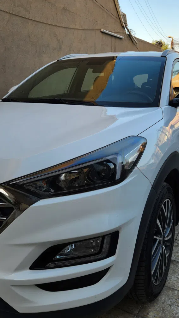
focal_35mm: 34
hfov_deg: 34.6
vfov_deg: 57.8
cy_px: 139
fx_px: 287
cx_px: 106
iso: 20
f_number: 1.8
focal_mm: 5.4
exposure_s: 1/249
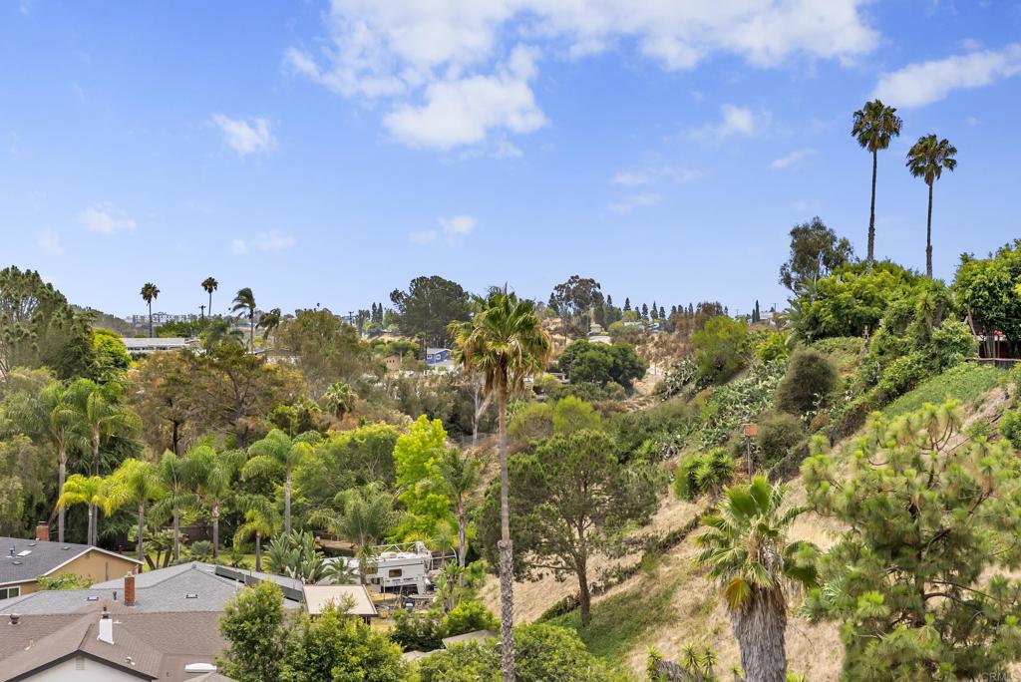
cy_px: 341
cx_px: 510
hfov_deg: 32.9
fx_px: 1731
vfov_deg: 22.3
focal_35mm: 61
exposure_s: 1/640
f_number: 8
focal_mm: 61
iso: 500
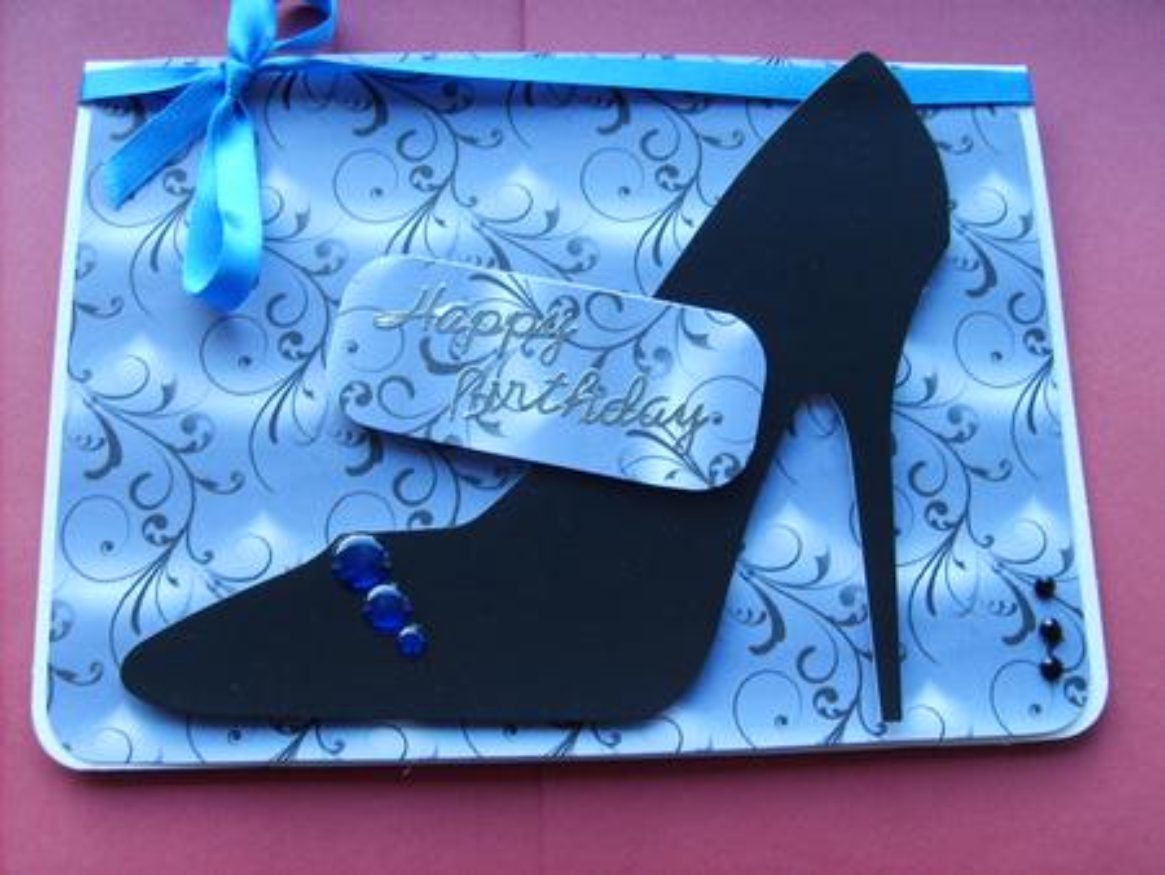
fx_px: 1179
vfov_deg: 40.7
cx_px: 582
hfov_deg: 52.6
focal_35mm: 35
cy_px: 438
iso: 63
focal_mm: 5.8
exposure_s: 1/30
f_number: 2.8
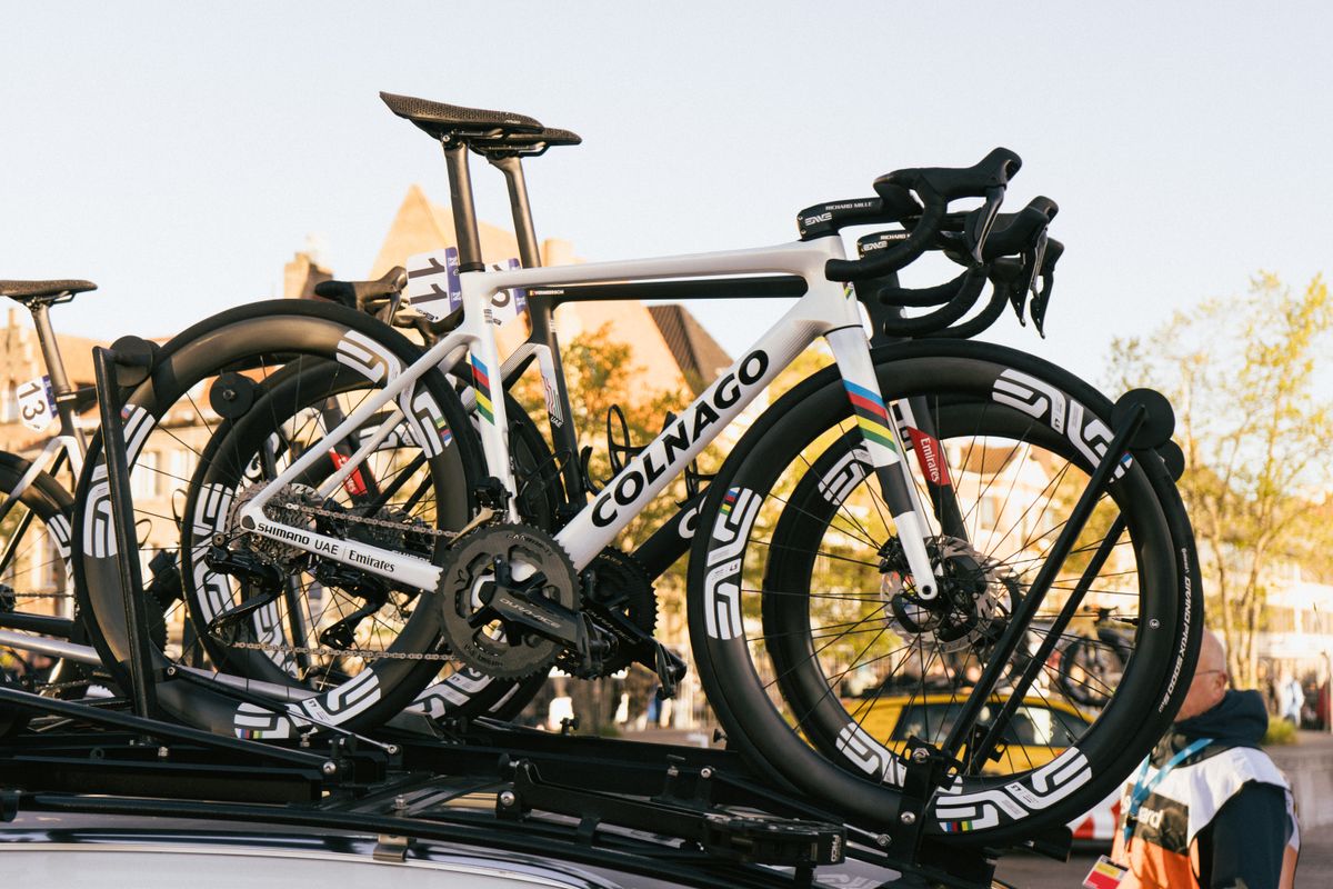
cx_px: 666
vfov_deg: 26.0
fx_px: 1925
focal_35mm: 52
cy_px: 444
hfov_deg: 38.2
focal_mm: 52
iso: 100
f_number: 5
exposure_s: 1/320
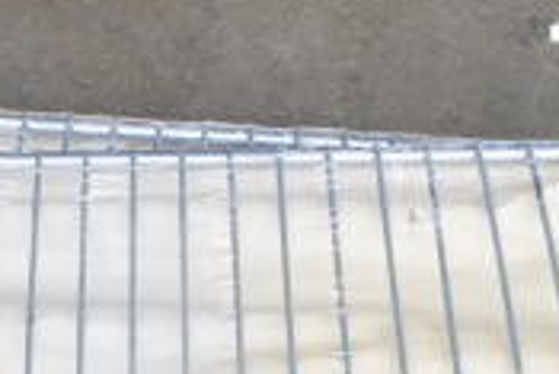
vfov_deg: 14.0
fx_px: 1461
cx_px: -77
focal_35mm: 94
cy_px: 475
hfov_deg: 20.5
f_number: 10
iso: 1600
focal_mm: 18
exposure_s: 1/400
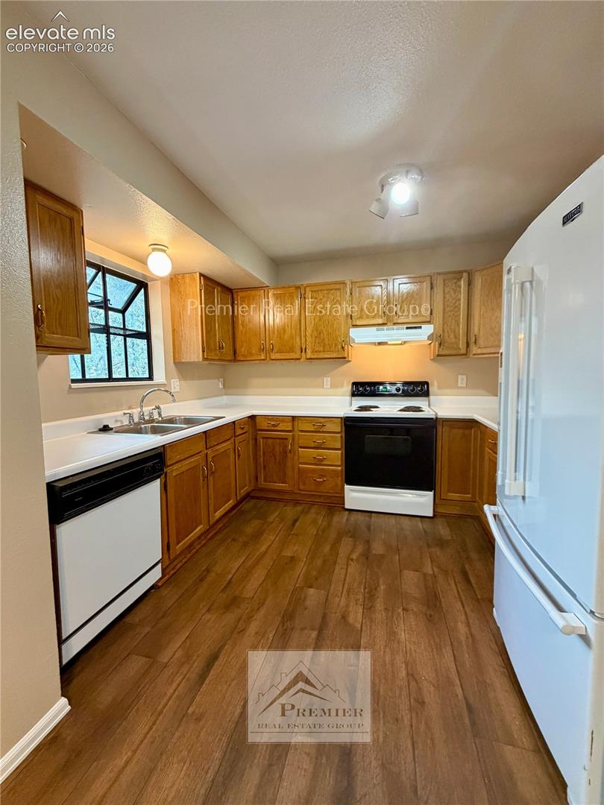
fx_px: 326
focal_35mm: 14
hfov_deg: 85.7
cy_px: 402
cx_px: 302
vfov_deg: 102.1
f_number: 2.2
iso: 320
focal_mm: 2.22
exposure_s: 1/60
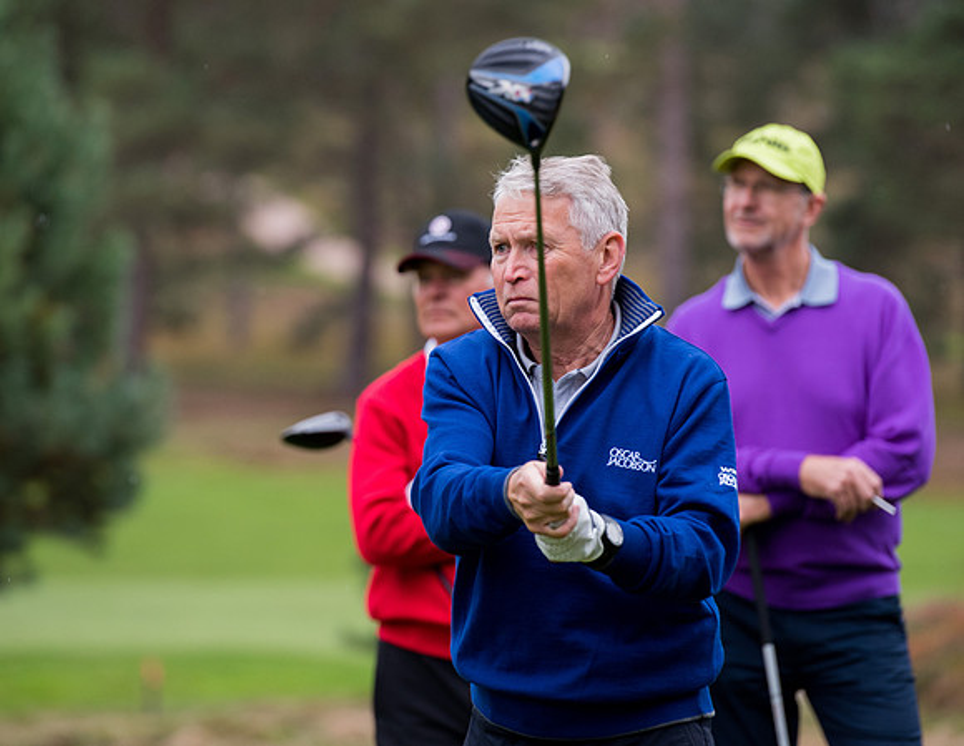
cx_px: 469
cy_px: 315
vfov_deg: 6.0
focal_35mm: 255
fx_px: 7174
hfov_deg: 7.7
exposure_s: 1/1000
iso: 1000
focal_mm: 200
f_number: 4
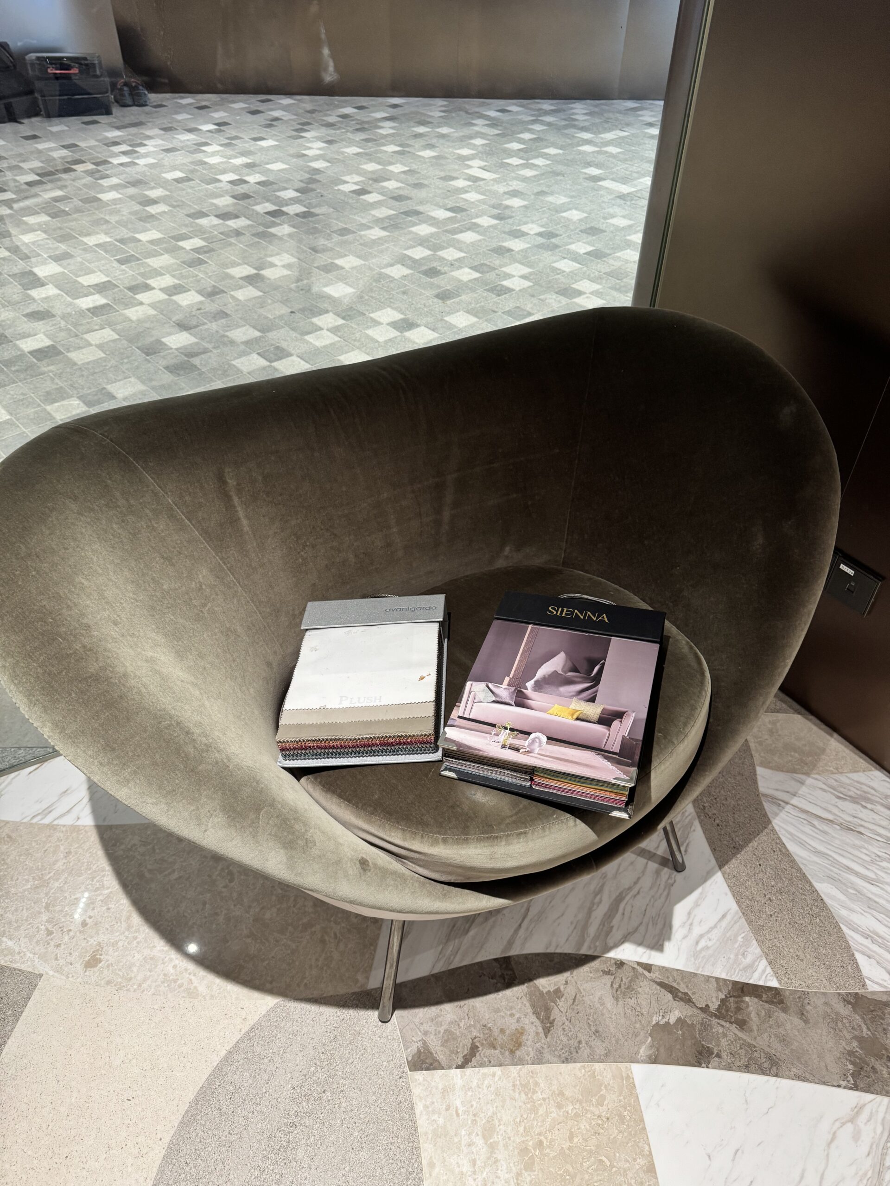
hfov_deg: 56.8
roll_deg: -2.5
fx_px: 823
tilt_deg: -42.0
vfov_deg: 71.6
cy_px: 593
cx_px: 445
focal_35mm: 24
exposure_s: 1/50
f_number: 1.78
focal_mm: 6.76
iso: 200
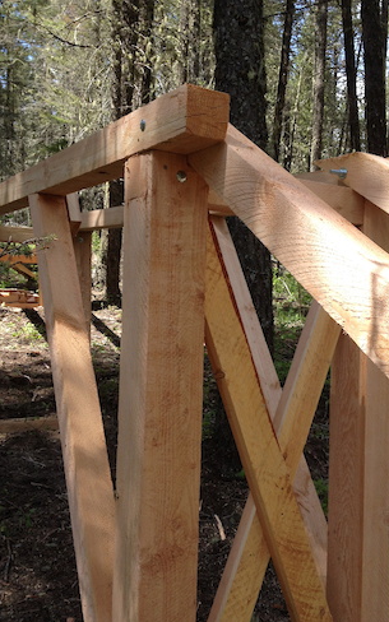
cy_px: 315
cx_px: 231
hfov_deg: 33.5
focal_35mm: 38
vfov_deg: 51.5
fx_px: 645
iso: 64
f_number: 2.4
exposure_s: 1/373
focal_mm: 4.28
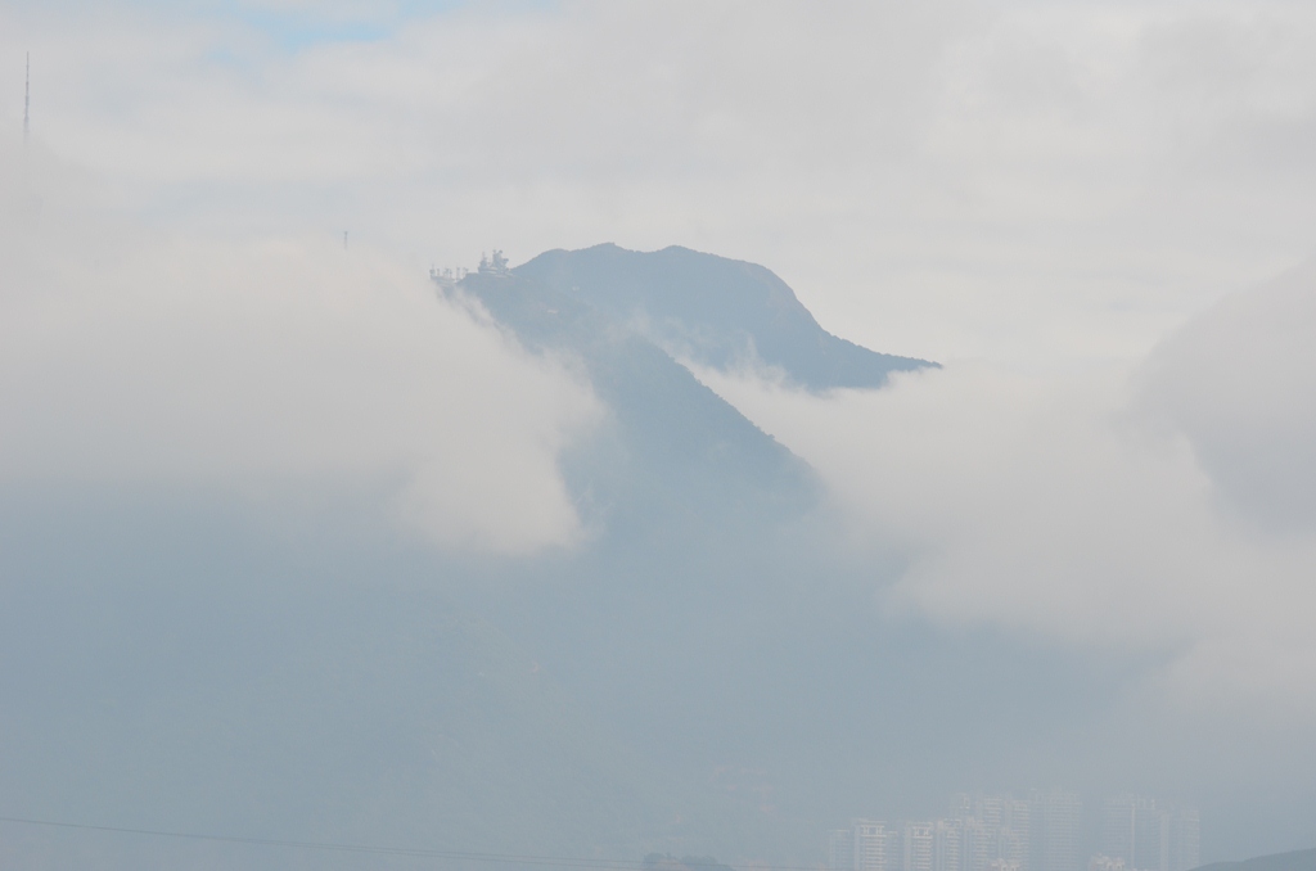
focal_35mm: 240
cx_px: 658
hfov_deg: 8.6
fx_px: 8754
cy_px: 436
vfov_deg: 5.7
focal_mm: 160
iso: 200
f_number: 7.1
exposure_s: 1/800
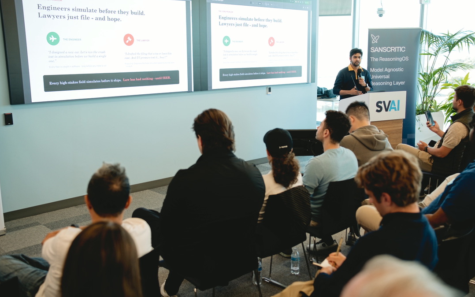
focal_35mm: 38
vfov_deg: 33.6
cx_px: 236
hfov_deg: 51.5
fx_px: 492
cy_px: 143
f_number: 2.8
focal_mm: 37
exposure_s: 1/125
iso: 200
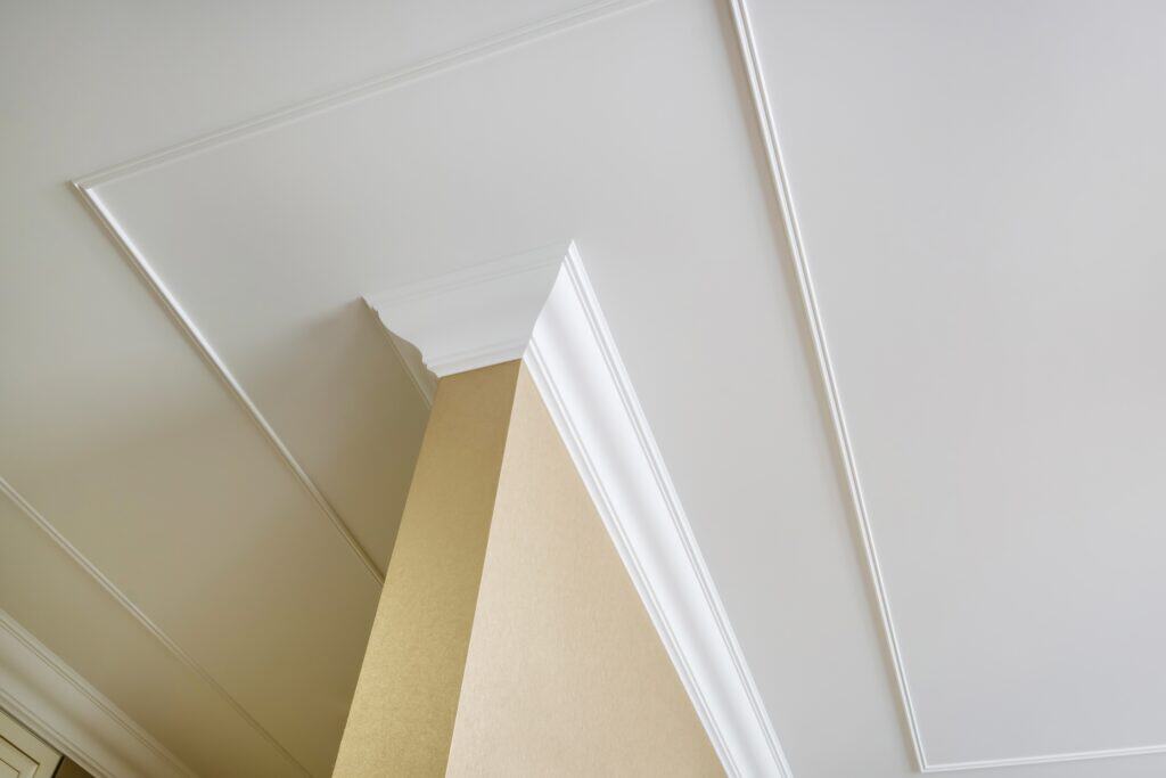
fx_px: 972
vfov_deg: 43.6
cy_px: 389
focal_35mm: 30
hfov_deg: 61.9
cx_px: 583
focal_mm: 20
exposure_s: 1/5
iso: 200
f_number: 11
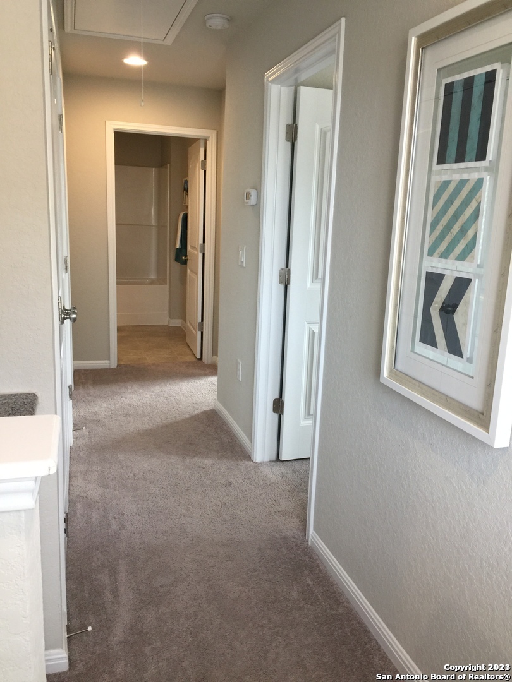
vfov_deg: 61.7
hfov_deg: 48.2
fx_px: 572
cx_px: 256
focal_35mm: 29
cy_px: 341
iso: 50
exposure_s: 1/30
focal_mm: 4.15
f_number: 2.2
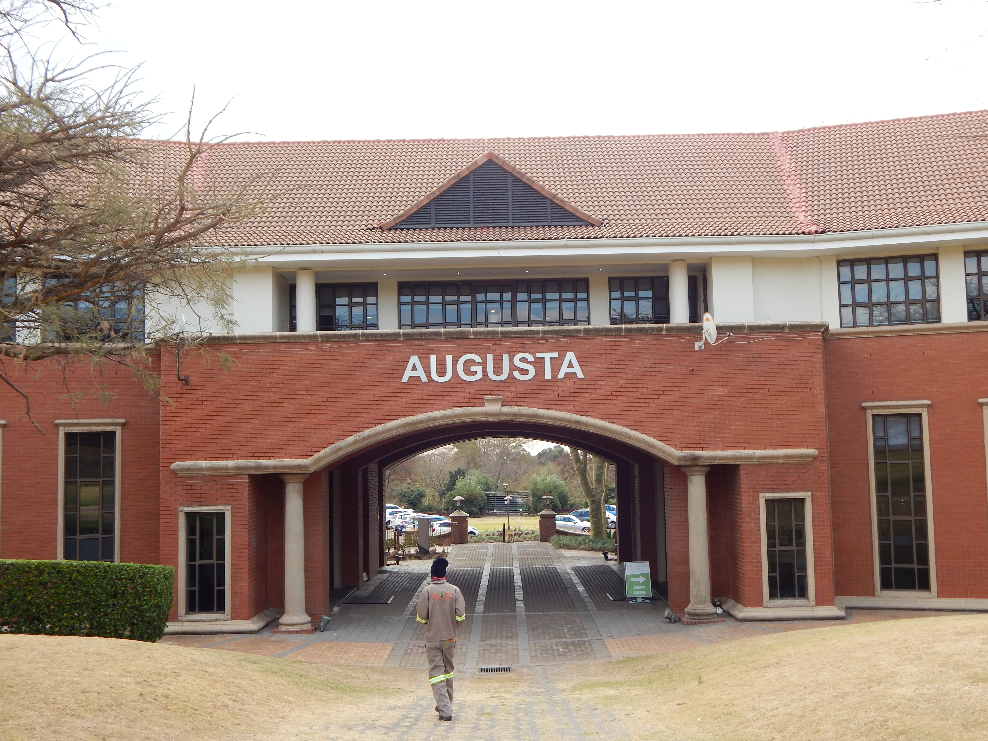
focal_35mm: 38
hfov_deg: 49.0
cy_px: 370
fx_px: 1085
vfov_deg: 37.7
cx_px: 494
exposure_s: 1/250
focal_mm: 6.8
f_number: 3.4
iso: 125
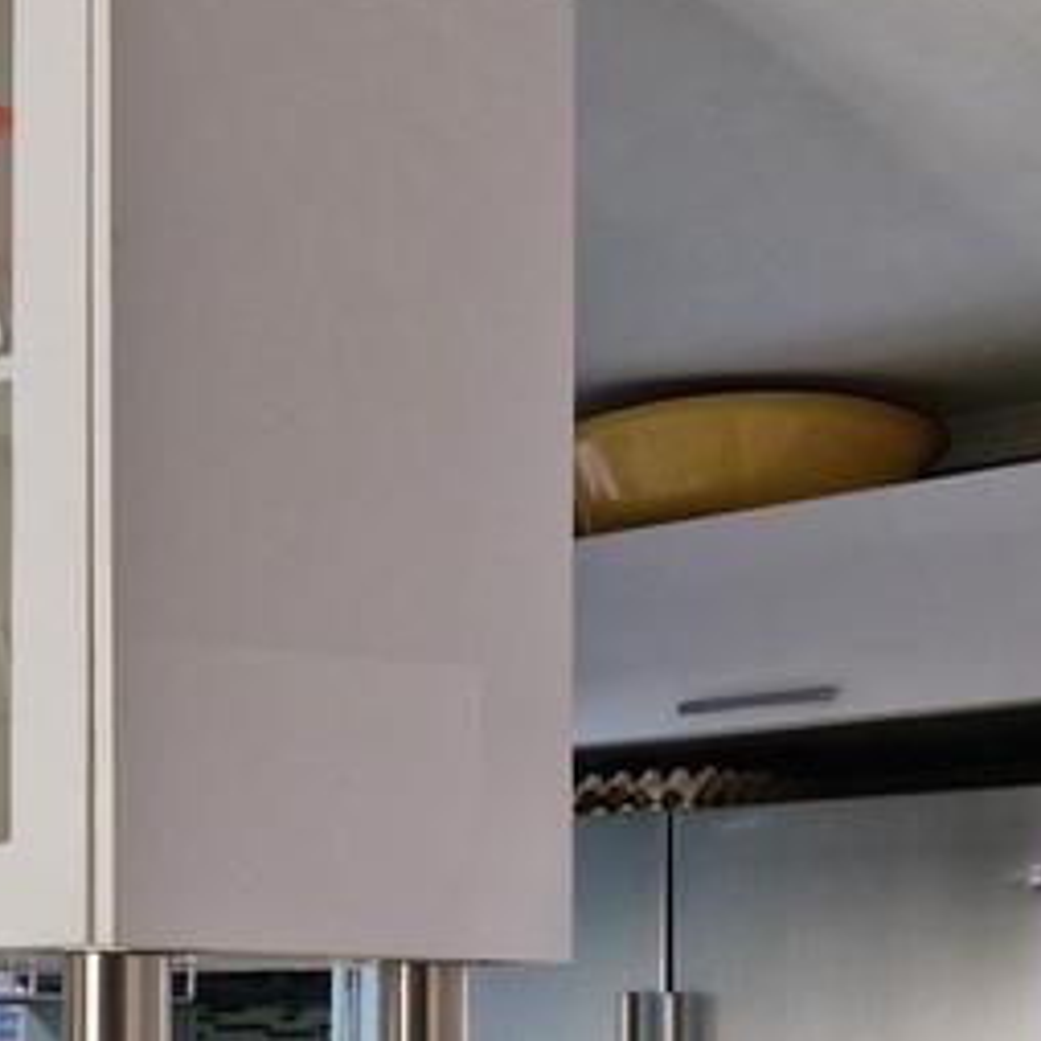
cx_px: 295
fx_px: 2178
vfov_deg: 25.7
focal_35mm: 64
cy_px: 1008
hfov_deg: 26.6
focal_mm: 5.54
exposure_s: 1/100
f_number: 1.8
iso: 320
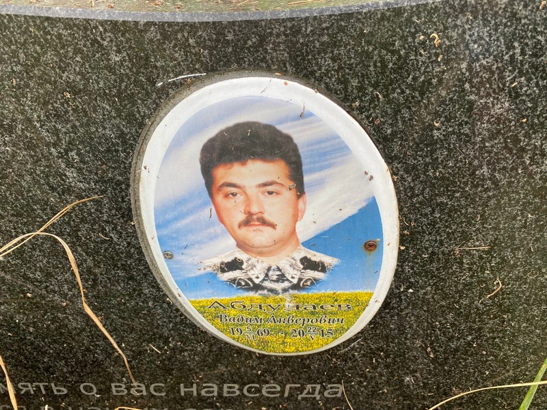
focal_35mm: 26
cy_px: 205
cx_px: 274
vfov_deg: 53.1
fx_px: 411
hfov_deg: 67.3
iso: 32
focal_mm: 4.25
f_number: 1.8
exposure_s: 1/216
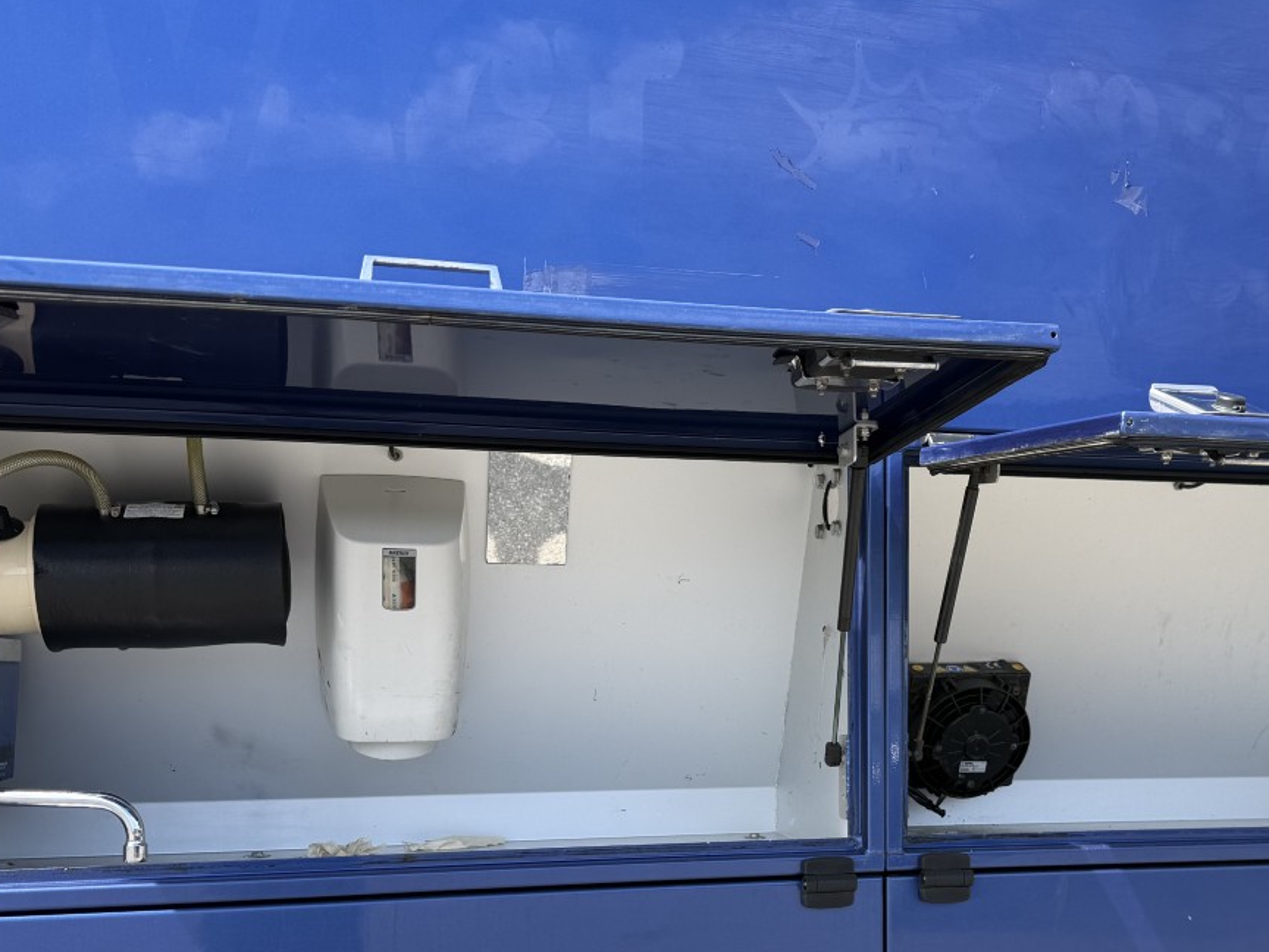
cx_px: 780
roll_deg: -0.5
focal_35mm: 40
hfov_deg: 46.5
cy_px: 686
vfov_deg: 35.3
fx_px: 1466
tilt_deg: +1.4
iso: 80
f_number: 1.78
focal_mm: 6.76
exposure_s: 1/1122
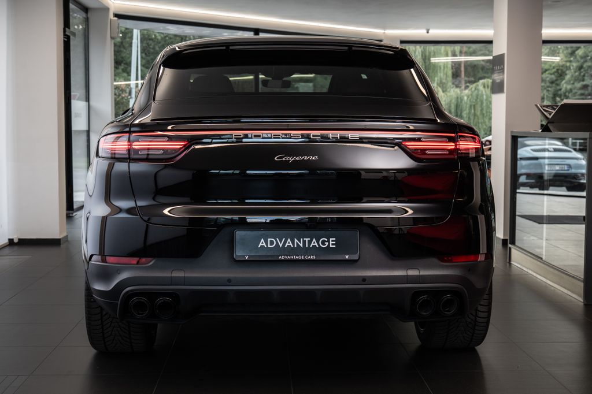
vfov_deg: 22.5
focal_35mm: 60
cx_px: 290
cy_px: 199
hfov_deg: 33.2
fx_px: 993
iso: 500
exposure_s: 1/50
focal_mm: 54
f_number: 5.4
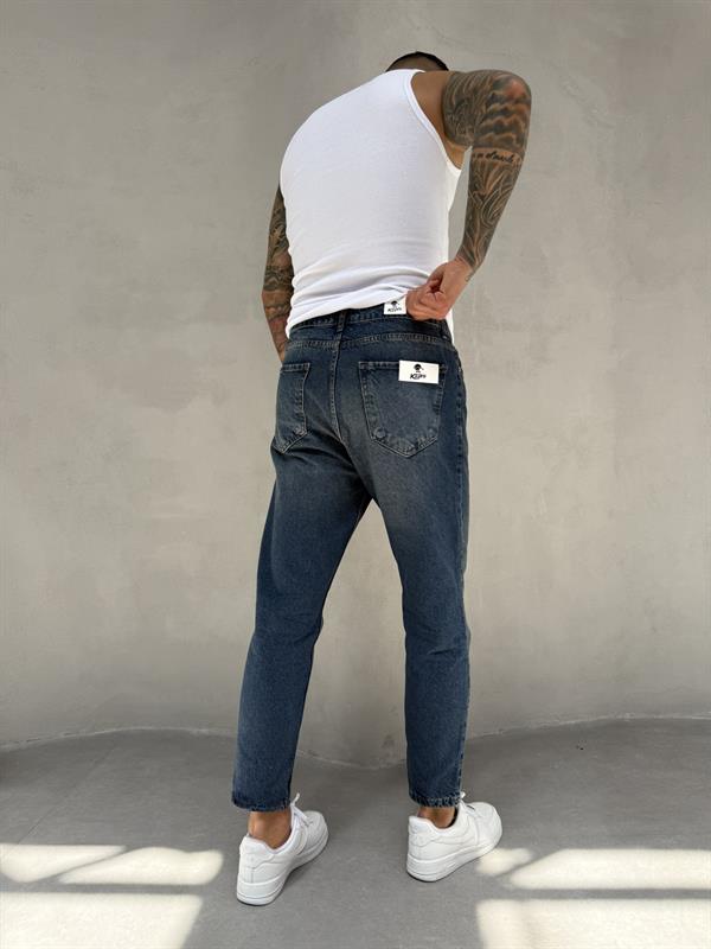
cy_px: 474
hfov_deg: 56.8
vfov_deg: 71.6
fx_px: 657
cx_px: 356
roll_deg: +0.1
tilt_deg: +1.3
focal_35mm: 24
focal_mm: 6.76
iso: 100
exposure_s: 1/728
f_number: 1.78
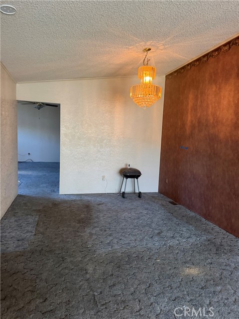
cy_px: 160
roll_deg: -4.2
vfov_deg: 71.6
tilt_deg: -2.2
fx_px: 221
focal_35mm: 24
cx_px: 120
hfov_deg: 56.8
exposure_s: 1/60
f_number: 1.78
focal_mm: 6.76
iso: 500
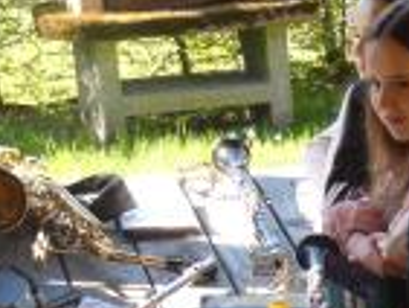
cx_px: 569
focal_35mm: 215
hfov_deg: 9.0
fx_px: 2542
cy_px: 320
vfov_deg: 6.9
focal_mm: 13.7
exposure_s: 1/80
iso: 160
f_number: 4.4
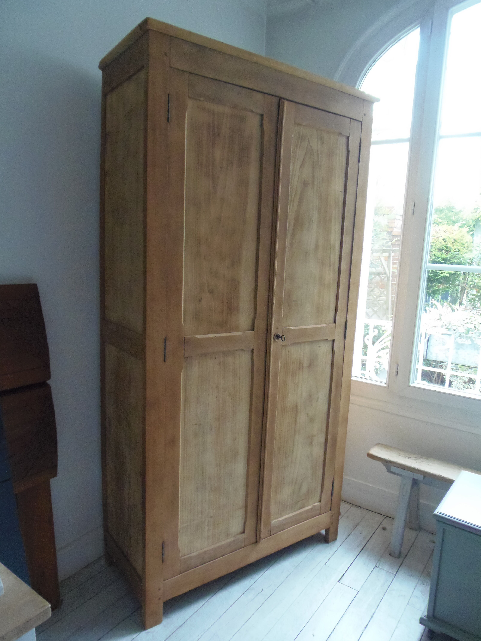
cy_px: 320
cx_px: 240
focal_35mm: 24
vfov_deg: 71.6
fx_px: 445
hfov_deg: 56.8
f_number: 2.9
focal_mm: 4.3
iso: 400
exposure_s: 1/25
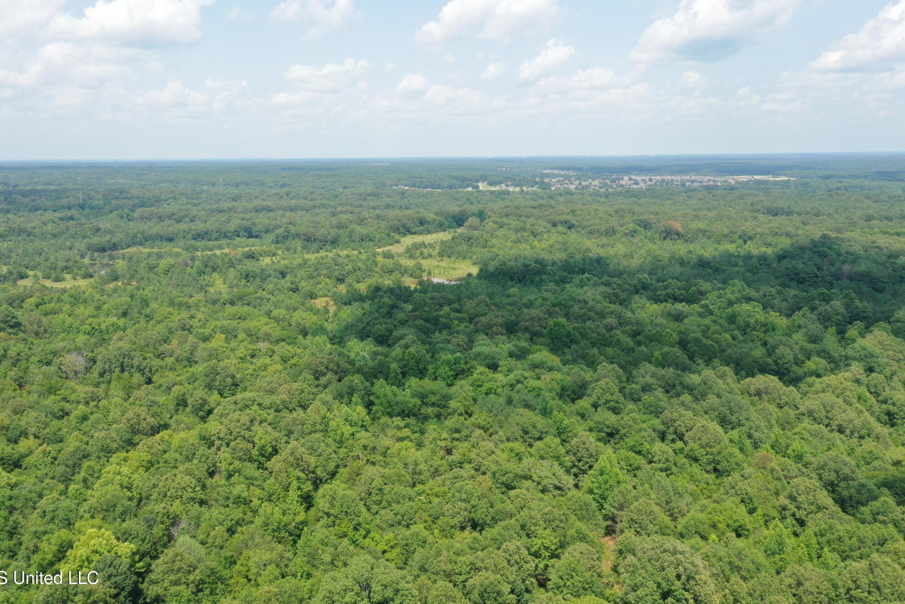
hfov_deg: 63.6
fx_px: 729
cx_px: 439
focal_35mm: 29
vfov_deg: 45.0
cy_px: 294
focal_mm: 10.26
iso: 100
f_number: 11
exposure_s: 1/80
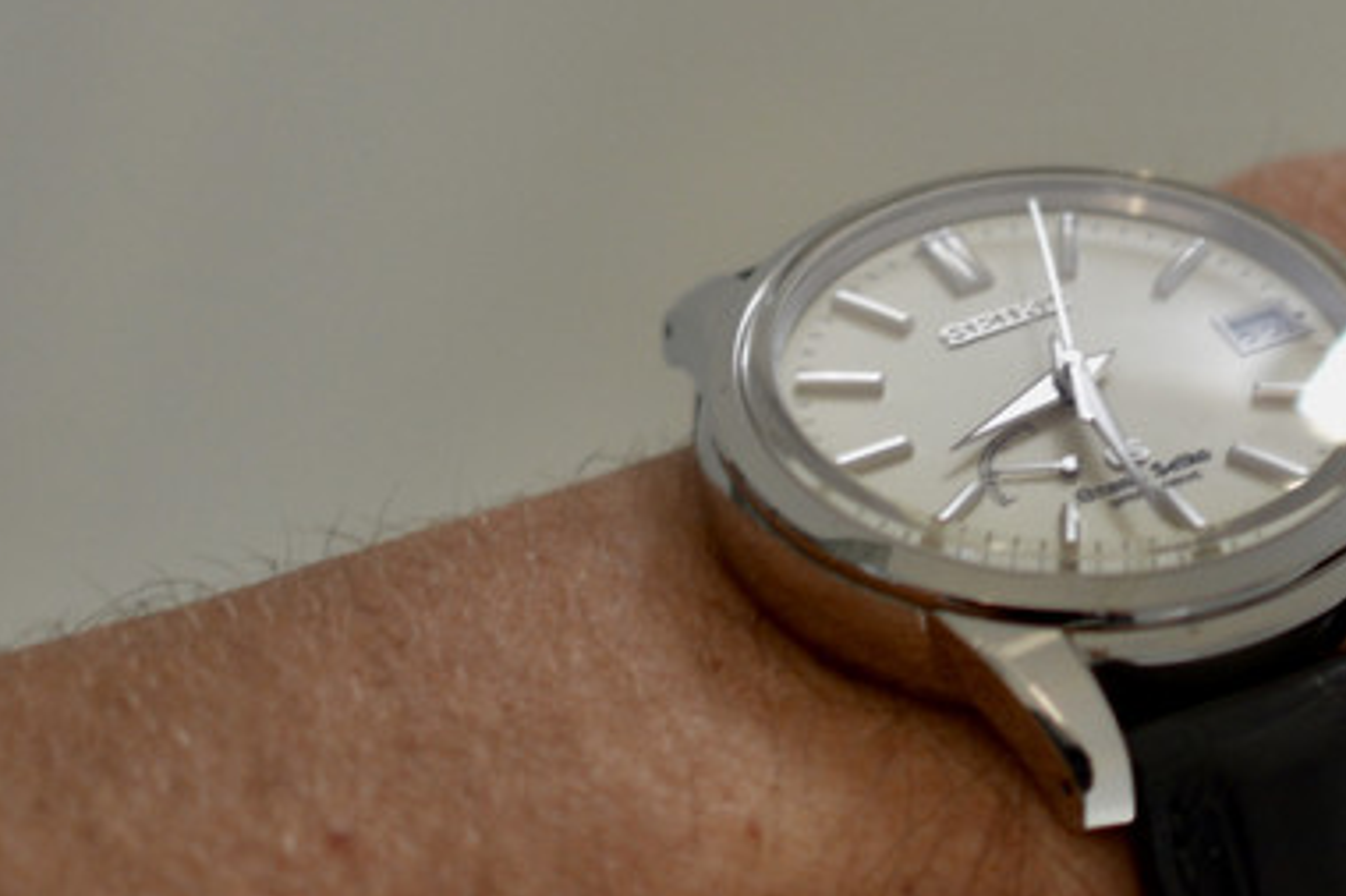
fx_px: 7100
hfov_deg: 10.5
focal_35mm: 190
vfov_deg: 7.2
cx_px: 1863
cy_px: 446
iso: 400
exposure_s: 1/60
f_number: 3.2
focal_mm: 40
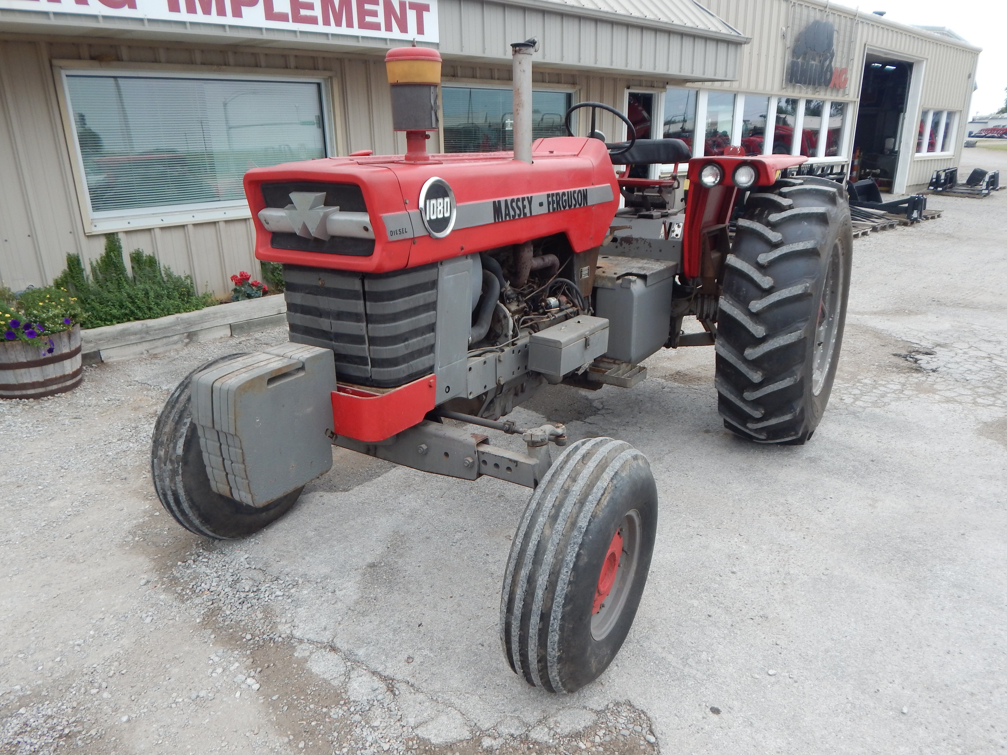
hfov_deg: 69.4
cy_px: 378
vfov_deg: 54.9
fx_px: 727
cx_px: 504
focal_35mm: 25
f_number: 3.1
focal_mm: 4.5
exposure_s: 1/400
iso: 125
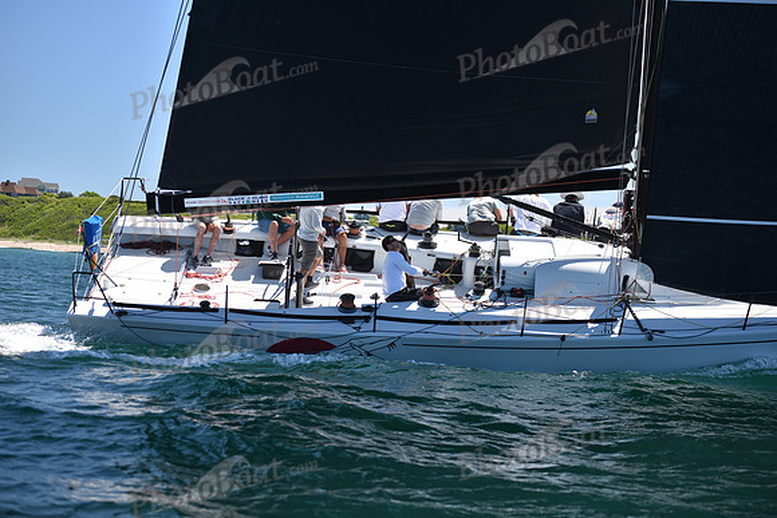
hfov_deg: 28.8
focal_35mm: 70
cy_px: 259
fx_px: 1511
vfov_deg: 19.5
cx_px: 388
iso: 250
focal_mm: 70
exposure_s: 1/800
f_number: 3.2
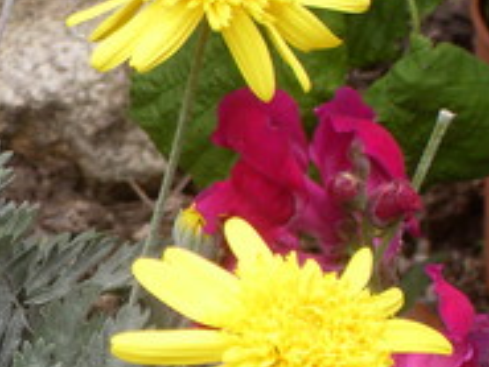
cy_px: 314
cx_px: 45
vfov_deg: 6.8
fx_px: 3096
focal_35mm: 219
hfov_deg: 9.0
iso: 100
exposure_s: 1/180
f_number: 4.8
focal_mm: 15.3
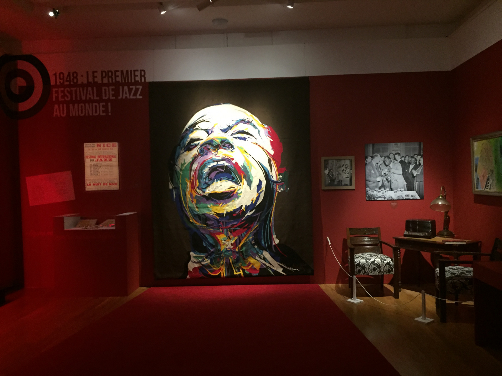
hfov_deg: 61.7
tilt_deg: +0.6
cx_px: 251
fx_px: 421
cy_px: 188
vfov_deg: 48.2
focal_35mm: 29
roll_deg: +0.2
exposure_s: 1/17
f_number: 2.2
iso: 250
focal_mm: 4.15
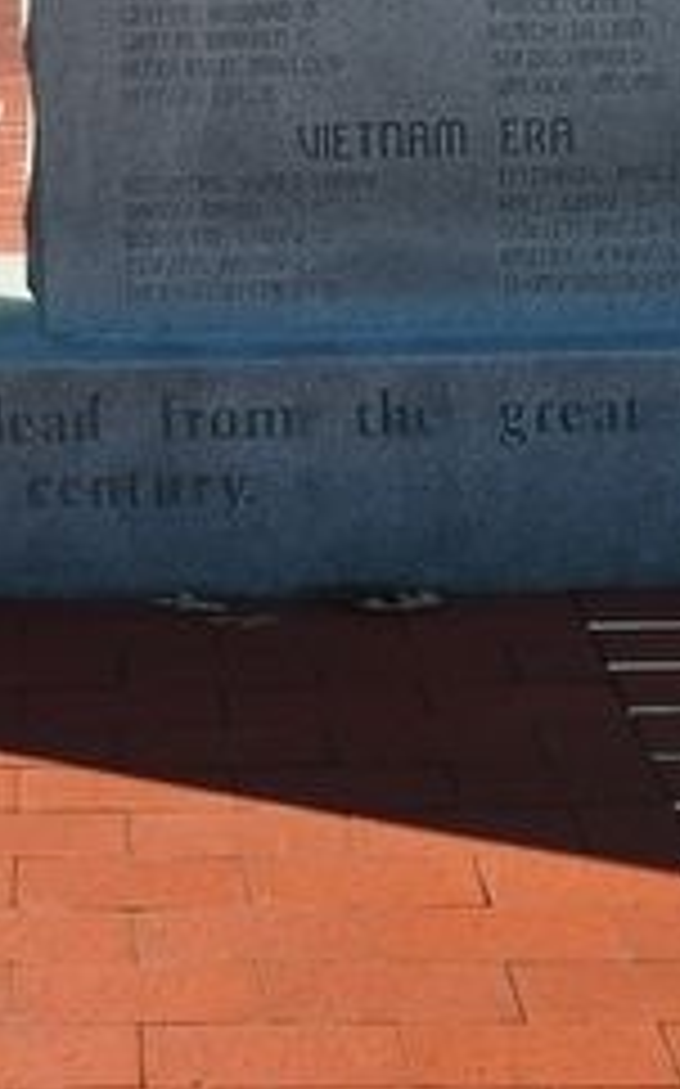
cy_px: -448
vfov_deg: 18.7
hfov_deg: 12.6
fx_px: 2998
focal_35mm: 101
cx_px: -182
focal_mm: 20
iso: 200
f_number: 10
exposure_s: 1/200
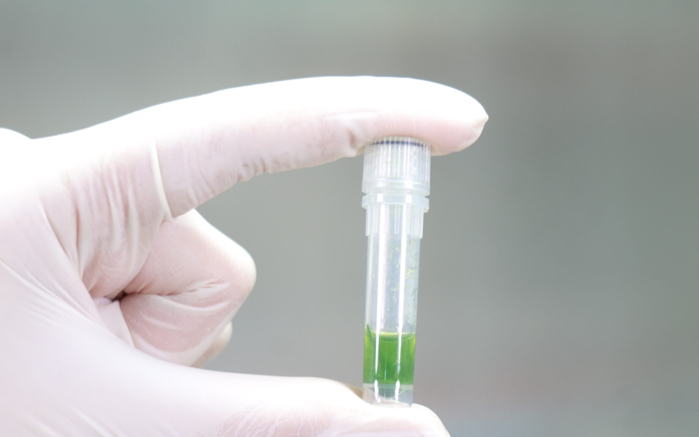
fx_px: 1619
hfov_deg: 24.3
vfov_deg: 15.3
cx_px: 395
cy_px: 294
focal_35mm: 85
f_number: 5.6
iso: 2000
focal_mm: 60
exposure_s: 1/60
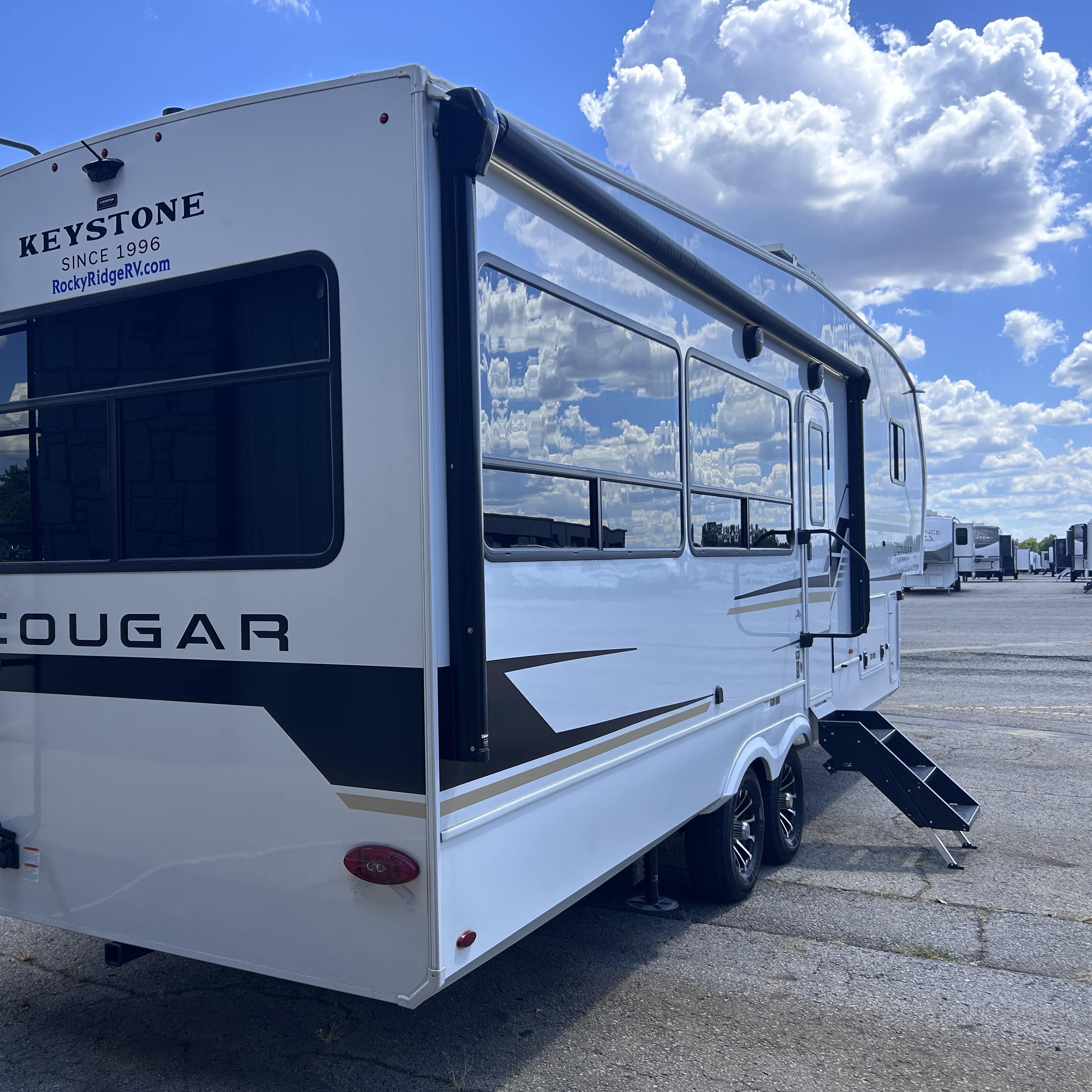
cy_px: 547
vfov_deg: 52.5
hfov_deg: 52.0
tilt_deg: +0.8
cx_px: 413
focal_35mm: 31
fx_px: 1106
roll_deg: +0.1
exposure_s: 1/2632
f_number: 1.5
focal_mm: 5.7
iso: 50
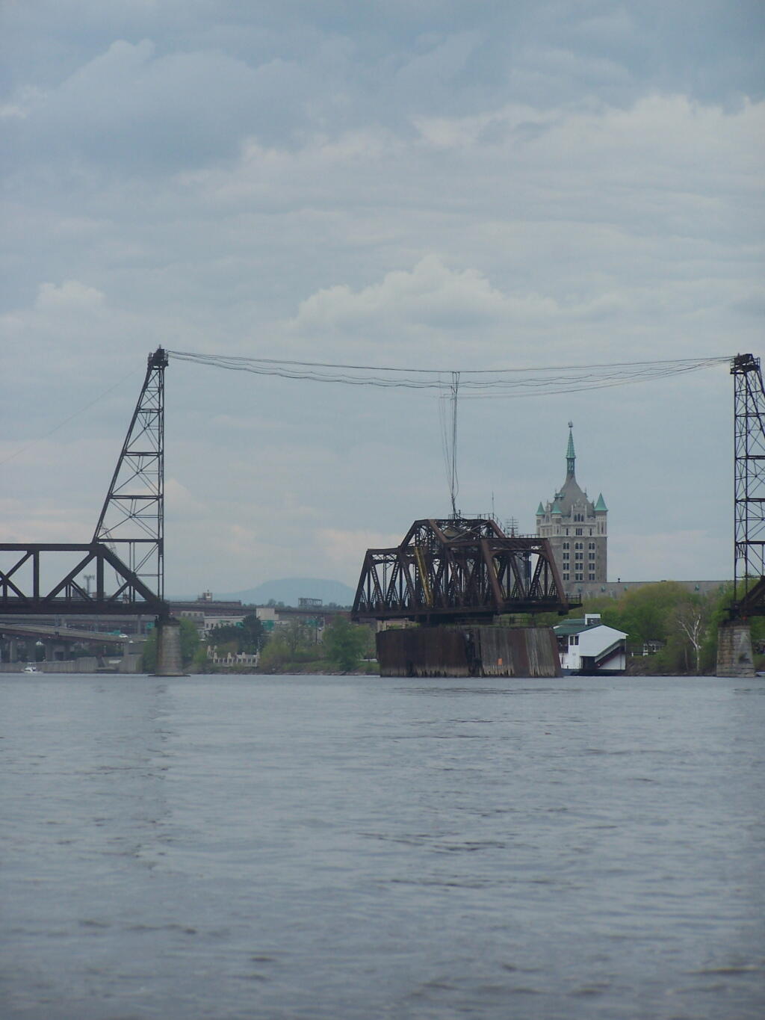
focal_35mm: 169
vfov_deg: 11.7
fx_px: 4979
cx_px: 382
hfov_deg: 8.8
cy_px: 510
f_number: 3.2
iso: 80
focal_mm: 28
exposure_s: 1/800
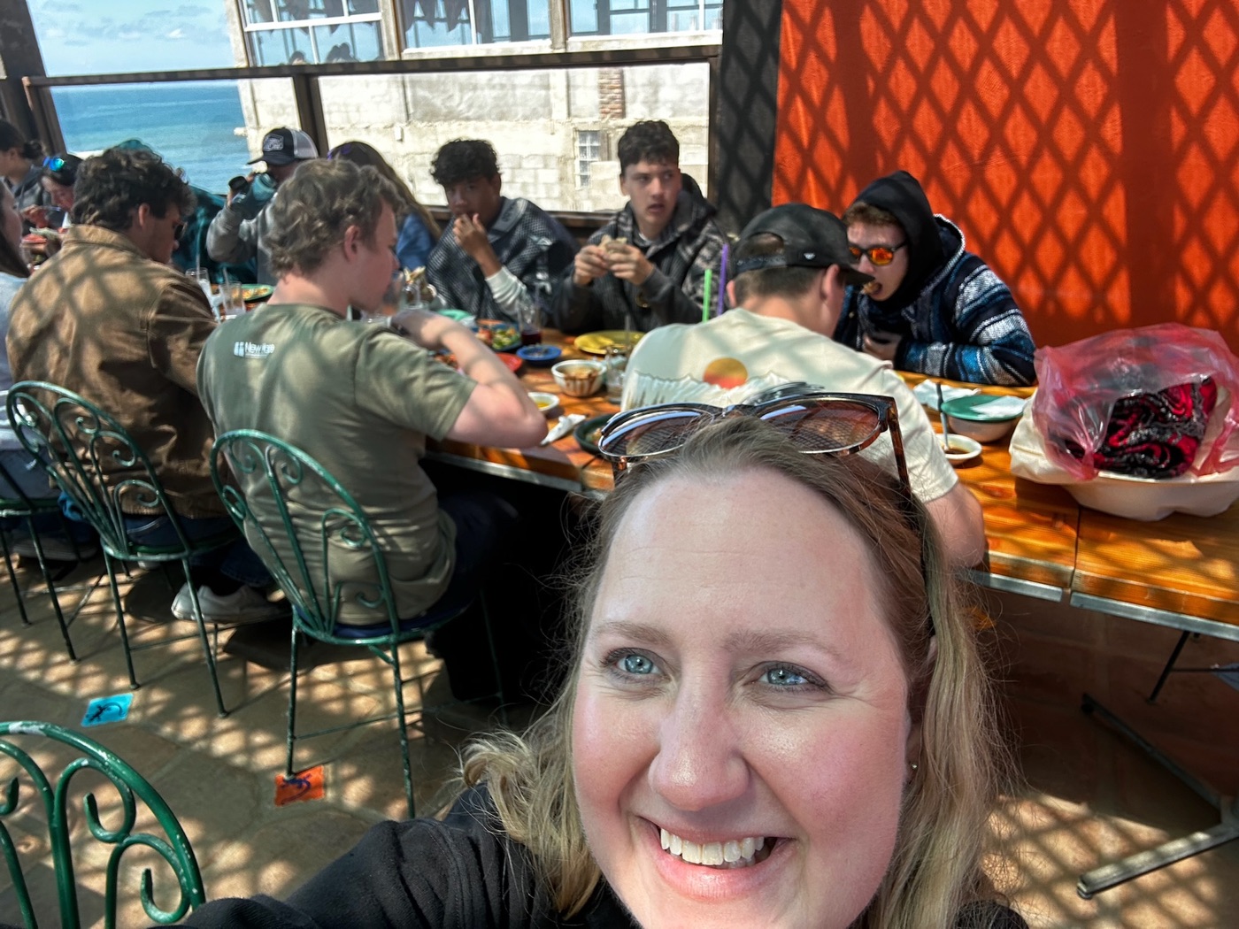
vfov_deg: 58.9
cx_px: 620
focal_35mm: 23
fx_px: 823
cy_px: 464
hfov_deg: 73.9
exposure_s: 1/152
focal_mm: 2.69
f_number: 1.9
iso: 20
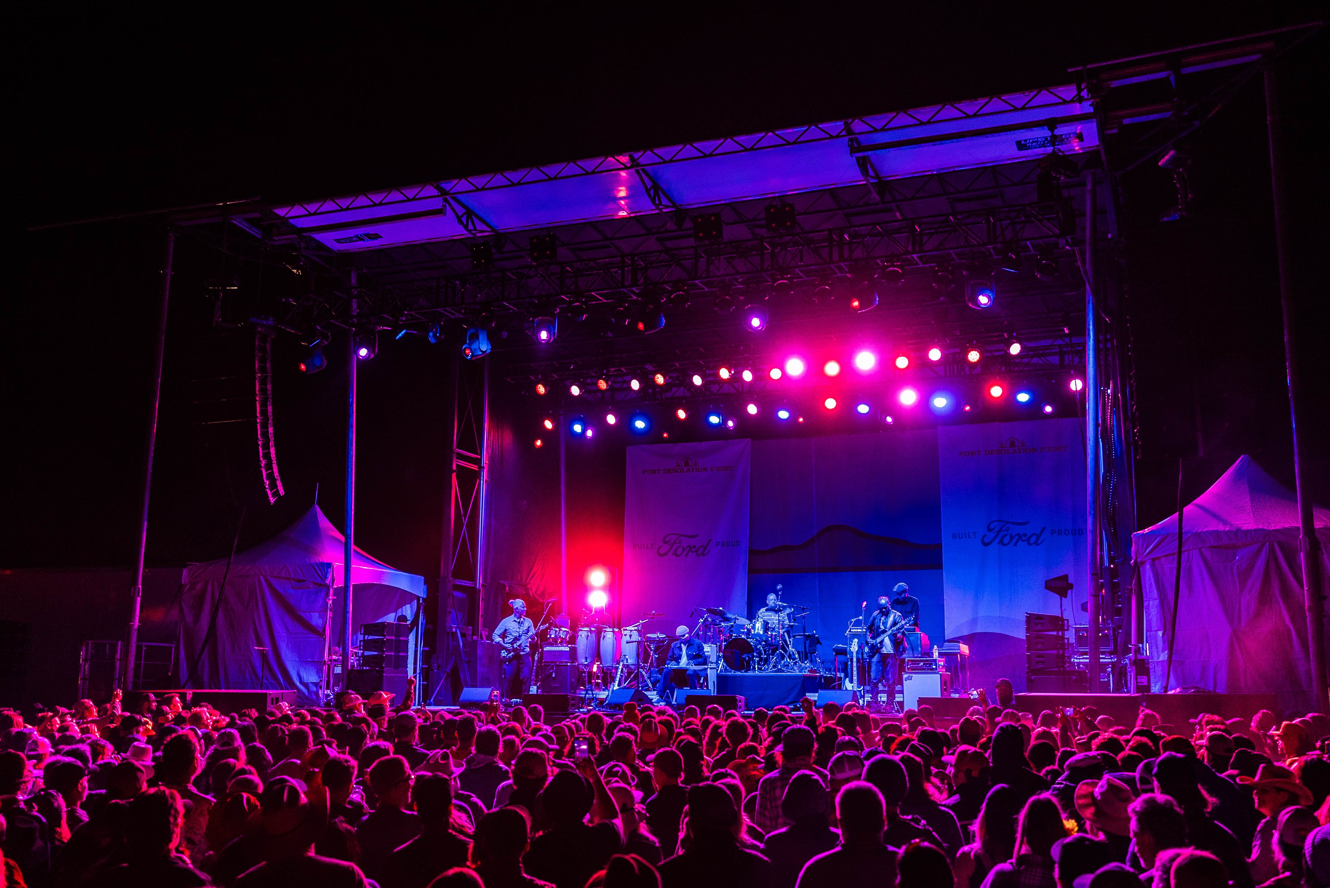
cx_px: 664
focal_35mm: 36
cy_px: 444
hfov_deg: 53.1
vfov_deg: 36.9
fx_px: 1331
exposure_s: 1/100
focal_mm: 35
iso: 2000
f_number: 2.8
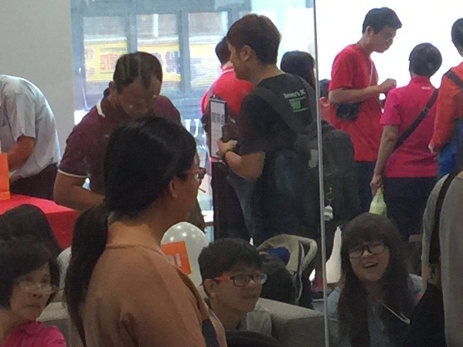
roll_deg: -1.1
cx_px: 628
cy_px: 144
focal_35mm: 158
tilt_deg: -5.1
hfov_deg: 12.1
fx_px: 2113
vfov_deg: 9.4
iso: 40
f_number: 2.2
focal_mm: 4.15
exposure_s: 1/30
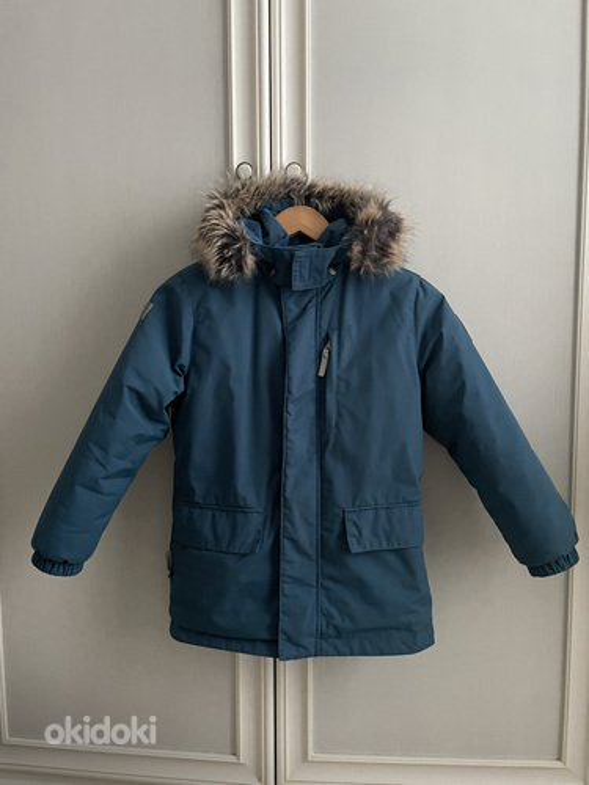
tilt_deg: -4.6
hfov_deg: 53.1
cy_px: 392
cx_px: 294
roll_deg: +0.8
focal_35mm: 26
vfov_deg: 67.3
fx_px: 590
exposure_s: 1/30
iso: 800
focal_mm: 4.2
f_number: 1.6
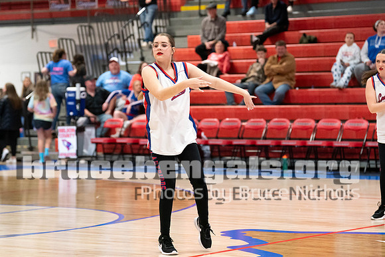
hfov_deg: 16.5
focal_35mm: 124
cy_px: 102
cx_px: 193
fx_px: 1326
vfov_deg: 11.1
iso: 6400
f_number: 2.8
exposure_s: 1/1000
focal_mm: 100
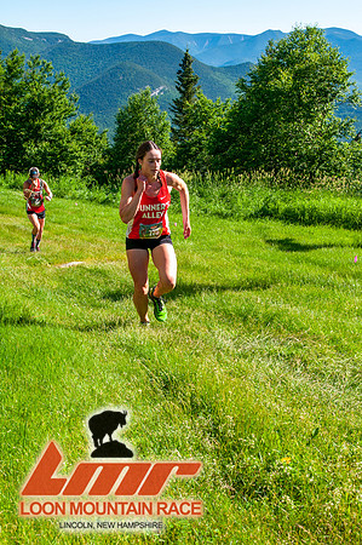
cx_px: 181
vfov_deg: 38.9
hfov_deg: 26.4
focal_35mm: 51
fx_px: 771
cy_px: 272
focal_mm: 34
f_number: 8
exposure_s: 1/400
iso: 200
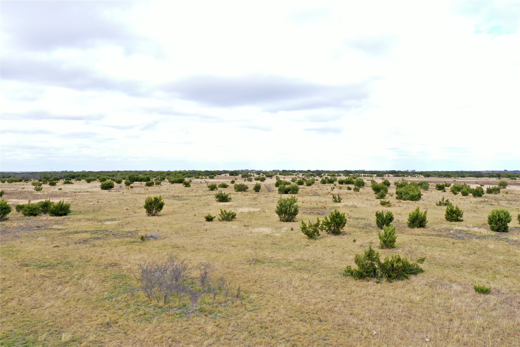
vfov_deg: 46.4
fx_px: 404
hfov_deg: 65.5
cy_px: 174
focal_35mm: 28
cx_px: 260
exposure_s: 1/200
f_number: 4.5
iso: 100
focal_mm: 10.26
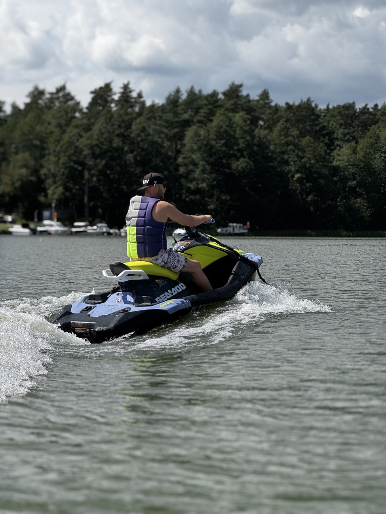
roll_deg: -2.2
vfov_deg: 25.3
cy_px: 257
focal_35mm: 77
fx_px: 1145
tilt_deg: +1.0
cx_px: 193
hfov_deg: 19.1
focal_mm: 9
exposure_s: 1/821
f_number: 2.8
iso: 25
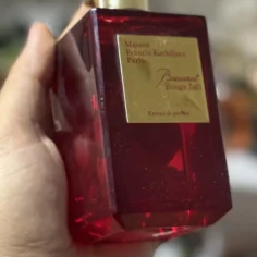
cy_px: 66
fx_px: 865
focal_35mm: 103
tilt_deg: -19.6
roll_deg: -2.4
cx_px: 156
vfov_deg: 16.8
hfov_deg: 16.9
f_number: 1.78
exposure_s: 1/50
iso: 200
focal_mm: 6.76
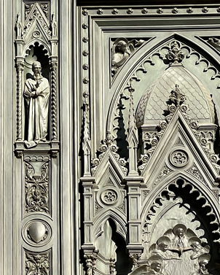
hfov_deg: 6.5
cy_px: 403
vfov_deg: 7.9
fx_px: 1944
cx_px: -10
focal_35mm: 239
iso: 32
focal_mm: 9
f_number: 2.8
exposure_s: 1/303
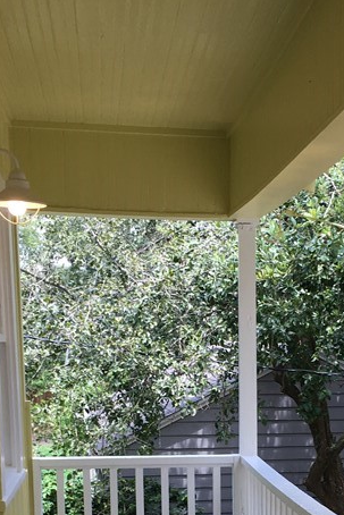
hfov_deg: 19.9
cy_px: 504
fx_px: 974
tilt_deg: -10.1
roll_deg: +0.6
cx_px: 243
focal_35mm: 68
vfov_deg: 28.0
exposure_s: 1/120
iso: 25
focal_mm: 4.15
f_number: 2.2
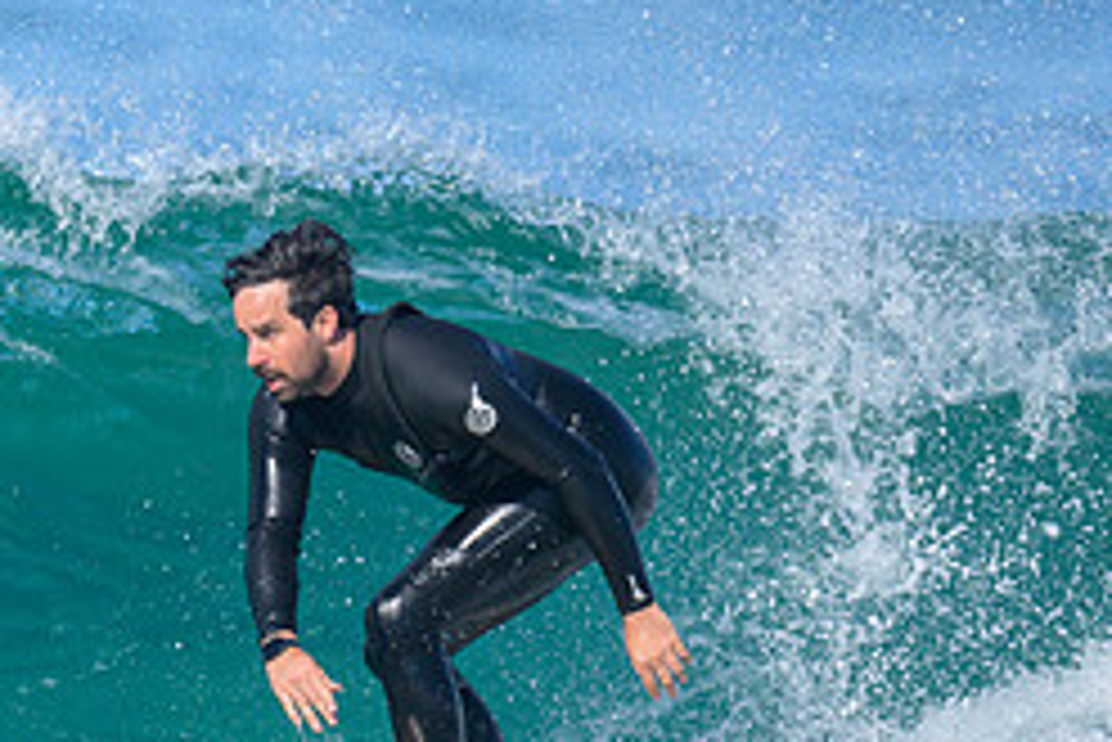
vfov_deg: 0.6
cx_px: -282
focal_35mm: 2227
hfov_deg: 0.9
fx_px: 68827
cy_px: 712
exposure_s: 1/2000
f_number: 6.3
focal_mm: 800
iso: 360
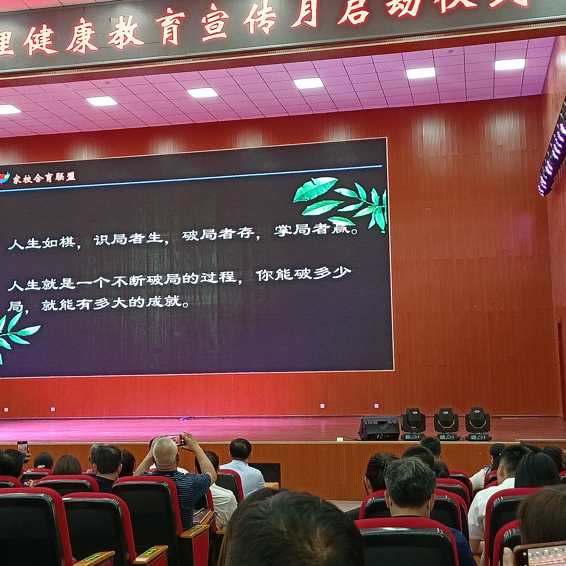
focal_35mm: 50
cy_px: 282
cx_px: 242
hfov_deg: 34.0
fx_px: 925
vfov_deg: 34.0
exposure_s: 1/50
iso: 1244
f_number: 1.79
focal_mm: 4.71
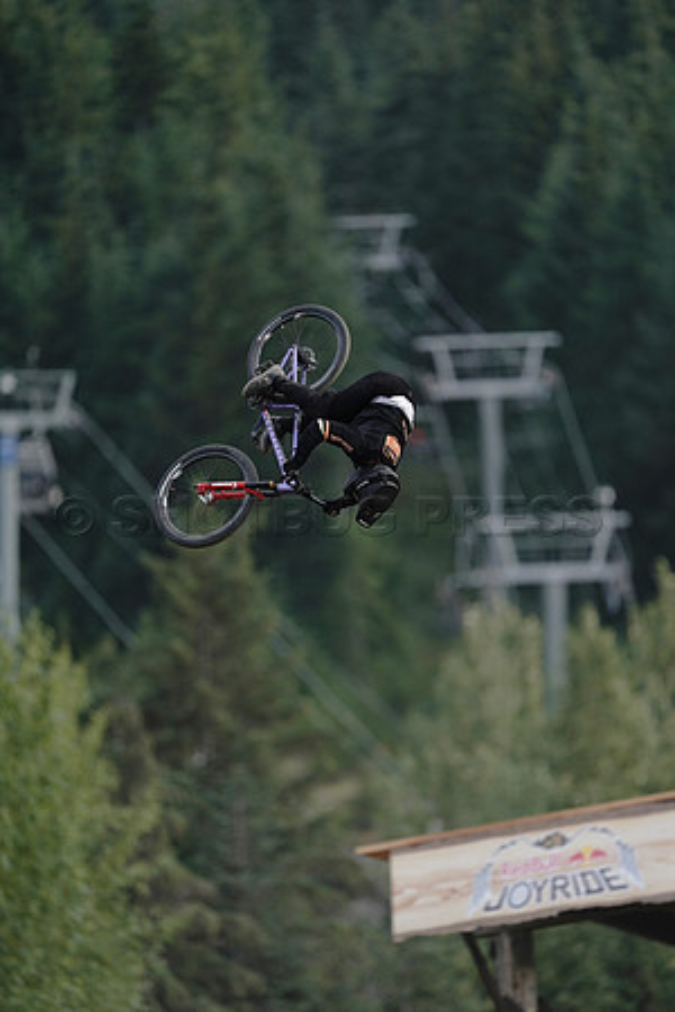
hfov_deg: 2.3
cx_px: 338
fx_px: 16874
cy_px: 506
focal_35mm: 600
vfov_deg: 3.4
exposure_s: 1/1600
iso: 1600
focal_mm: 600
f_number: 4
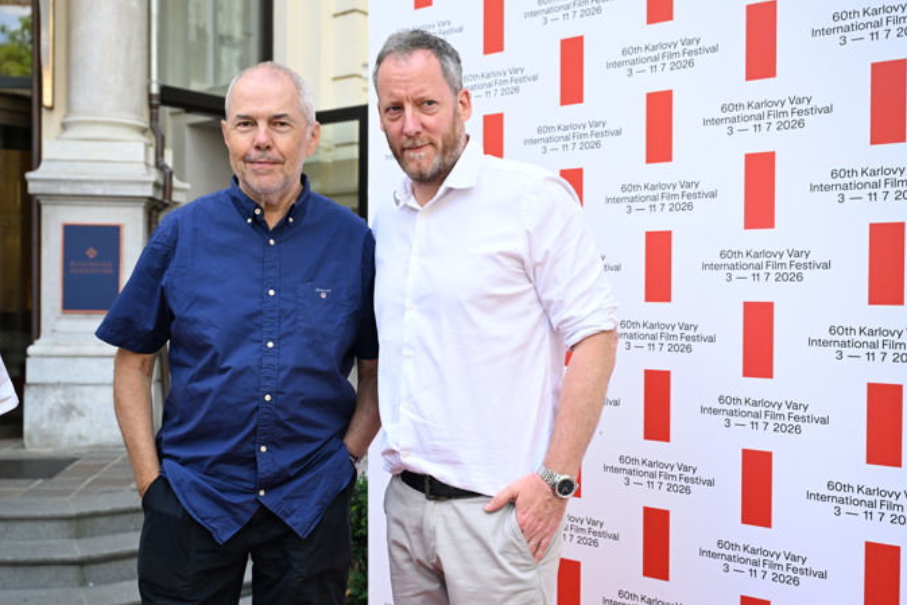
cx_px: 447
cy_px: 309
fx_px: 1008
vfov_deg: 33.4
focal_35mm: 40
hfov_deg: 48.4
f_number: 4.5
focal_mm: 39
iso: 1250
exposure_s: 1/1250
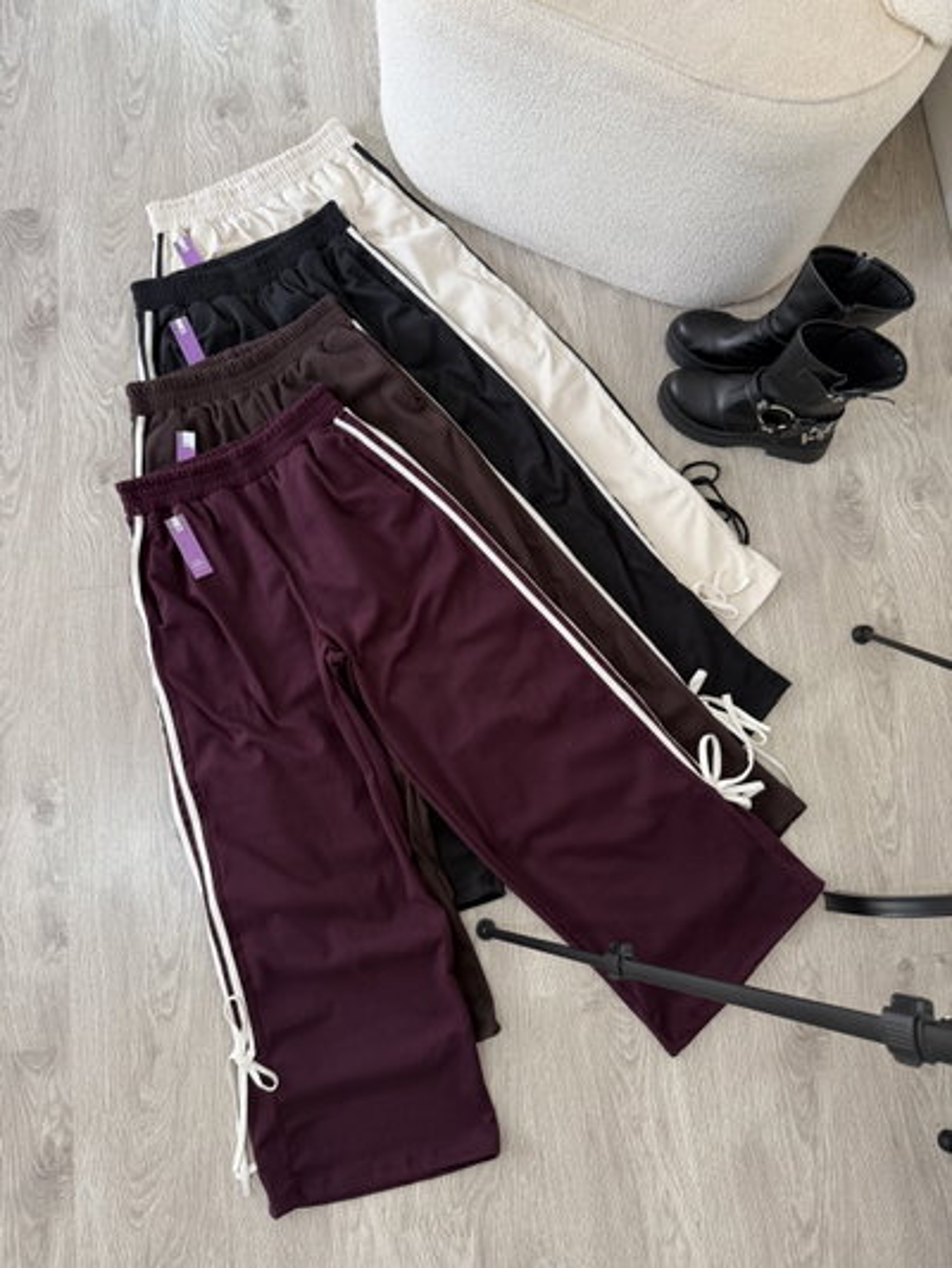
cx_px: 476
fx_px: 880
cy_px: 634
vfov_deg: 71.6
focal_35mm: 24
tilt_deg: -79.1
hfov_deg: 56.8
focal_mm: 6.76
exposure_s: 1/100
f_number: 1.78
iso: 200
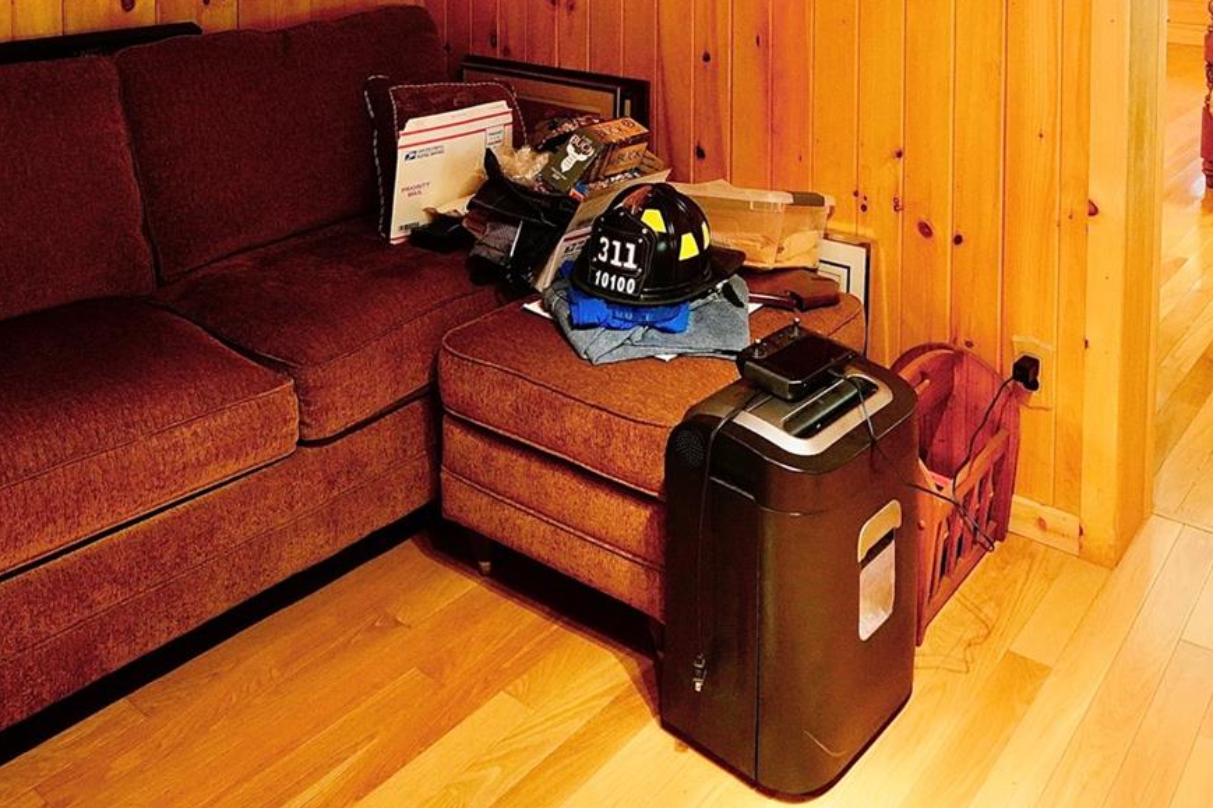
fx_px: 1112
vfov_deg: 34.4
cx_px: 655
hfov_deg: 57.2
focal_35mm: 33
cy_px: -84
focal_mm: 14
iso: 3200
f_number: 8
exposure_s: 1/13
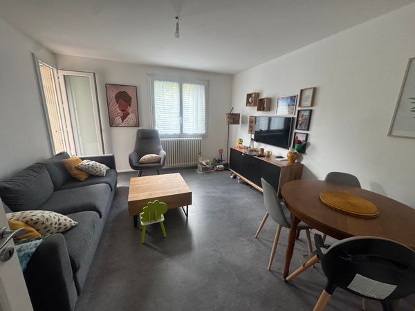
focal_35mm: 14
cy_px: 156
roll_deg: -1.6
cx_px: 208
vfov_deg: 85.7
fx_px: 168
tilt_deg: -14.0
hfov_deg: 102.1
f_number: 2.2
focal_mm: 2.22
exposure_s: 1/68
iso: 320
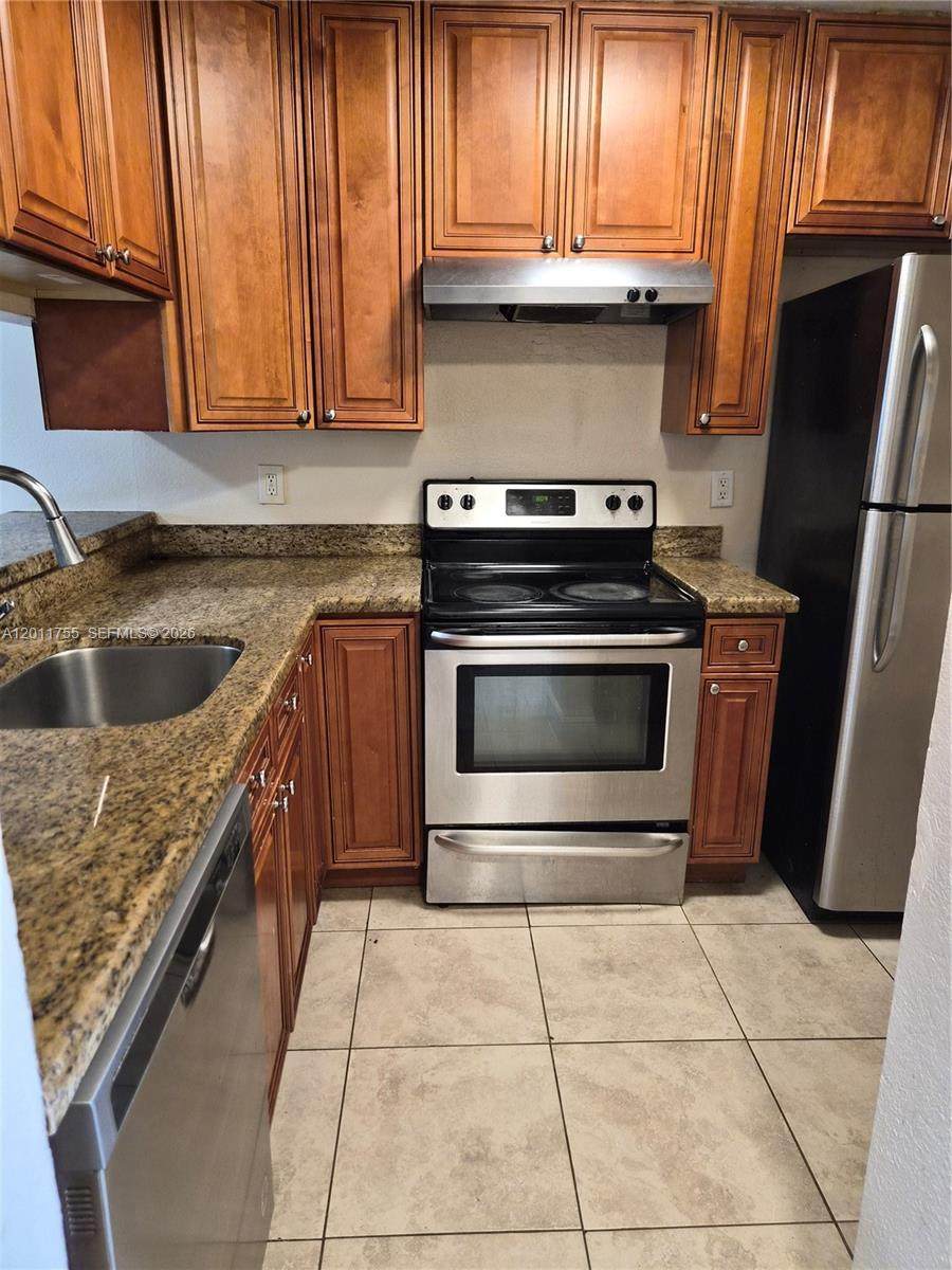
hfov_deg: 58.9
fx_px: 843
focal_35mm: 23
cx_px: 476
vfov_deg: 73.9
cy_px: 635
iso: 400
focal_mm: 5.4
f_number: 1.8
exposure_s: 1/120
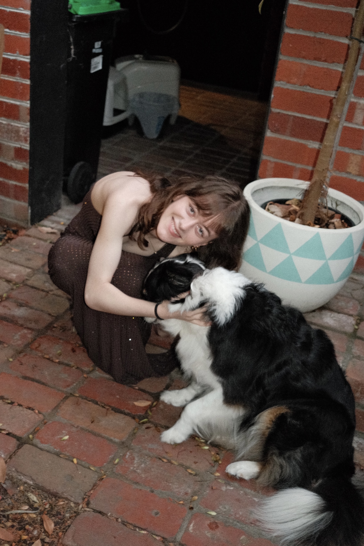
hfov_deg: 37.9
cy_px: 273
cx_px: 182
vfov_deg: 54.4
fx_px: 531
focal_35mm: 35
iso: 6400
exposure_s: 1/60
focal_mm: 23
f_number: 2.8
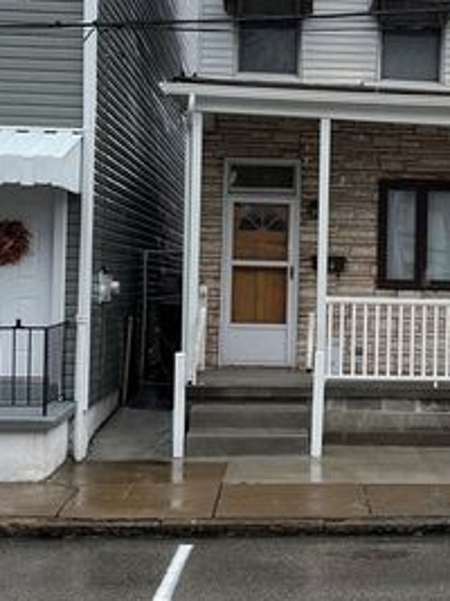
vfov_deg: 29.8
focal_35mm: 65
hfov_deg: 22.3
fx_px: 1128
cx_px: 358
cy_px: 260
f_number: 1.6
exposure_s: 1/951
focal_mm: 5.1
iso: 50
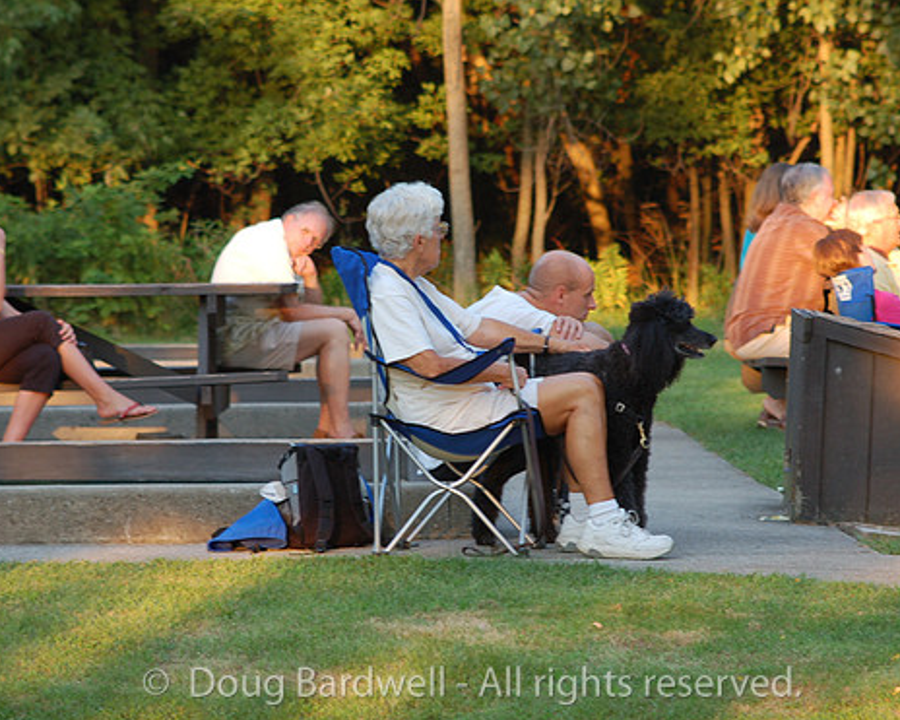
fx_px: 6327
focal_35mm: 238
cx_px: 473
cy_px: 373
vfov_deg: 6.5
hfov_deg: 8.1
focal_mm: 135
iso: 200
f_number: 4.5
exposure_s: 1/60
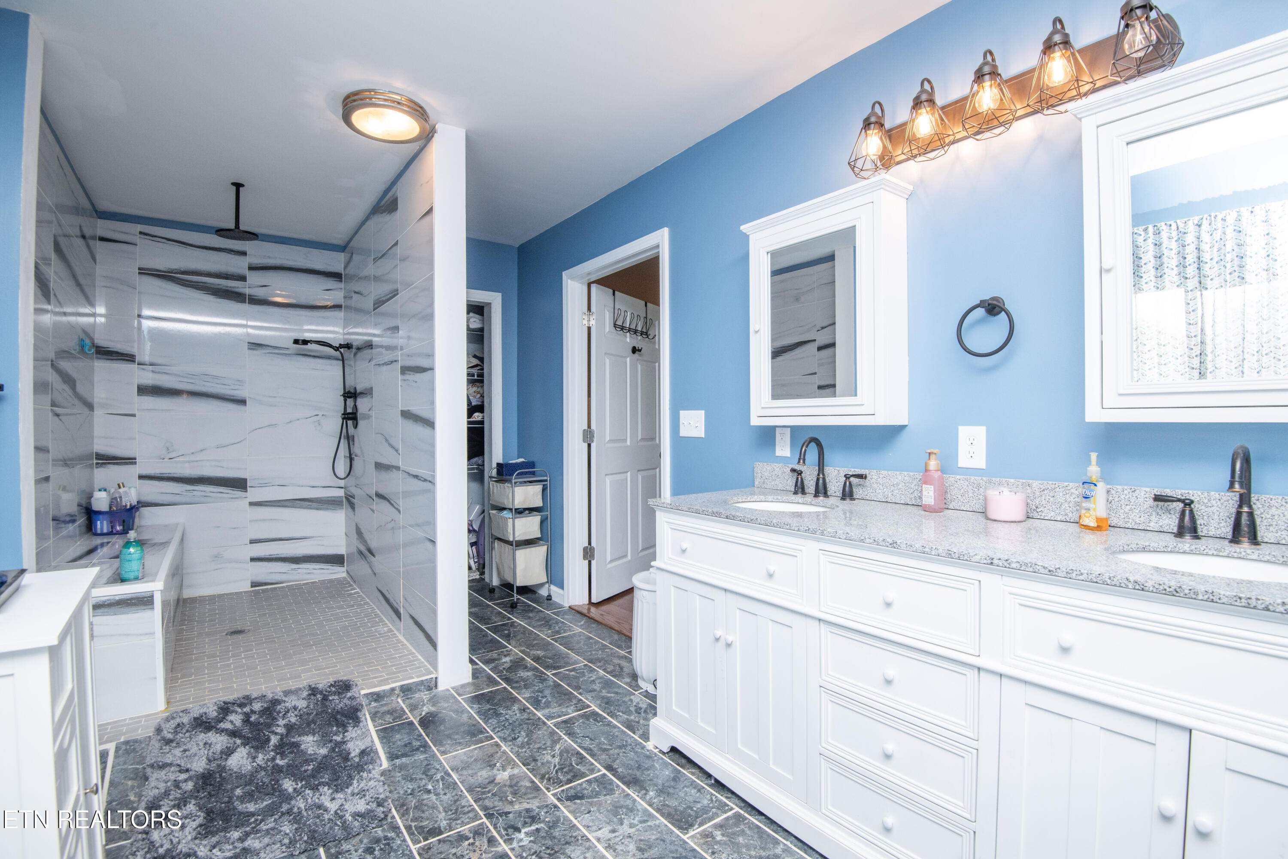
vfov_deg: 73.7
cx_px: 644
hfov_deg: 96.7
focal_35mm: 16
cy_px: 430
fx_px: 572
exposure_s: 1/60
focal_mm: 16
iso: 400
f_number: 9
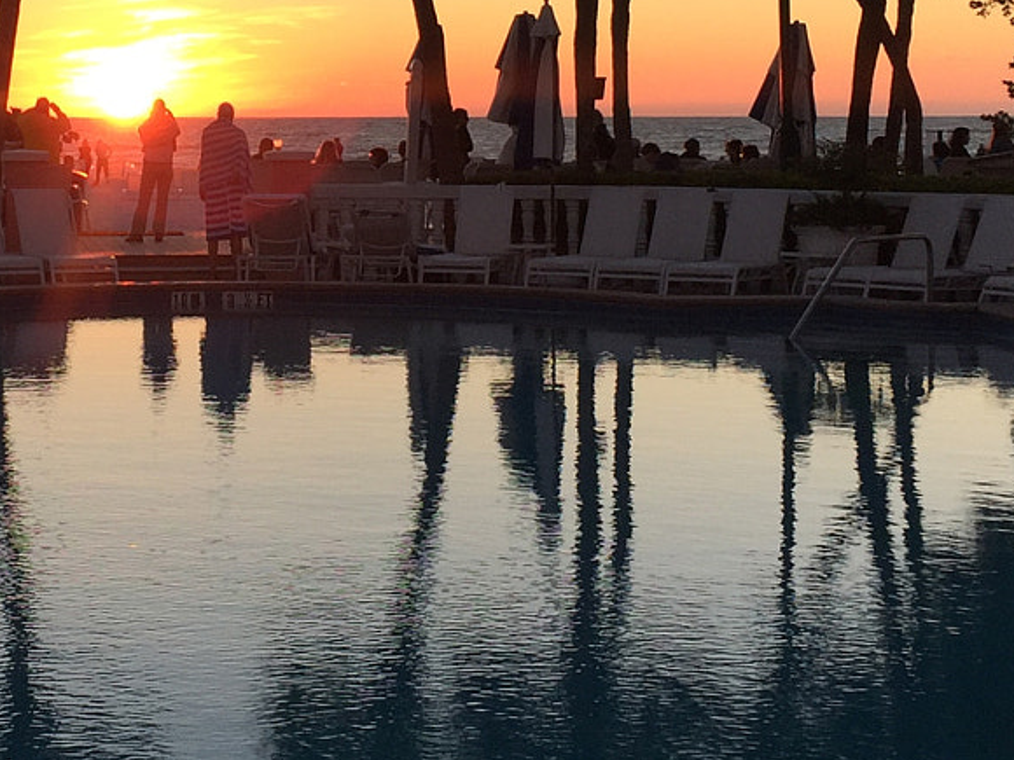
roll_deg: -0.5
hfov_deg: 24.0
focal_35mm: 80
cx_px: 187
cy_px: 128
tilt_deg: +0.5
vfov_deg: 18.2
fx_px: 2343
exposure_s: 1/391
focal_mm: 4.15
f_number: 2.2
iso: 32
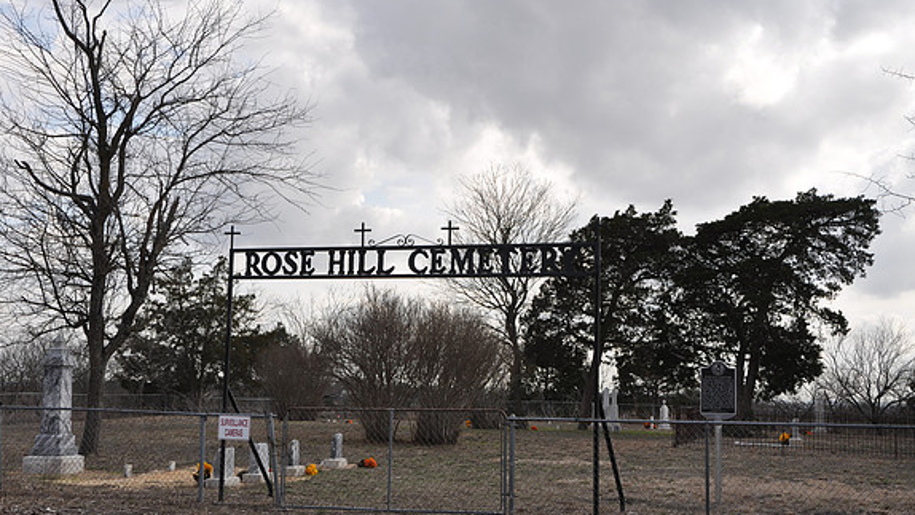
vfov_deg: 21.6
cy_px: 273
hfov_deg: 37.5
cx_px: 456
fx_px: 1347
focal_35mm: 56
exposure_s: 1/200
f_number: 9
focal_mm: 35
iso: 200
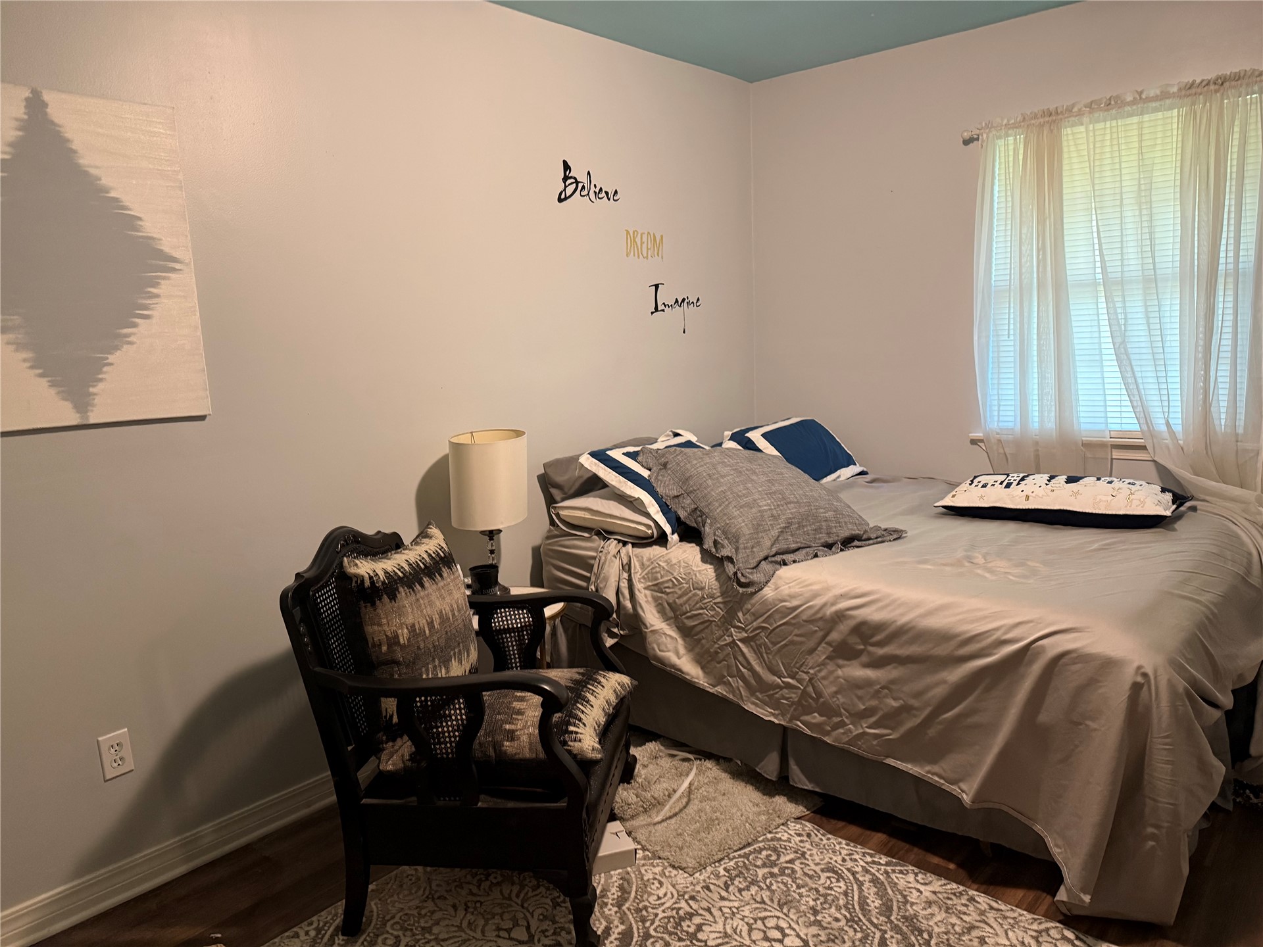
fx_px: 876
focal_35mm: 24
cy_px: 474
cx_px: 632
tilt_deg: -10.2
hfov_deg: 71.6
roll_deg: +2.7
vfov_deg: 56.8
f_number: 1.78
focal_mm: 6.76
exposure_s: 1/60
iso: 500
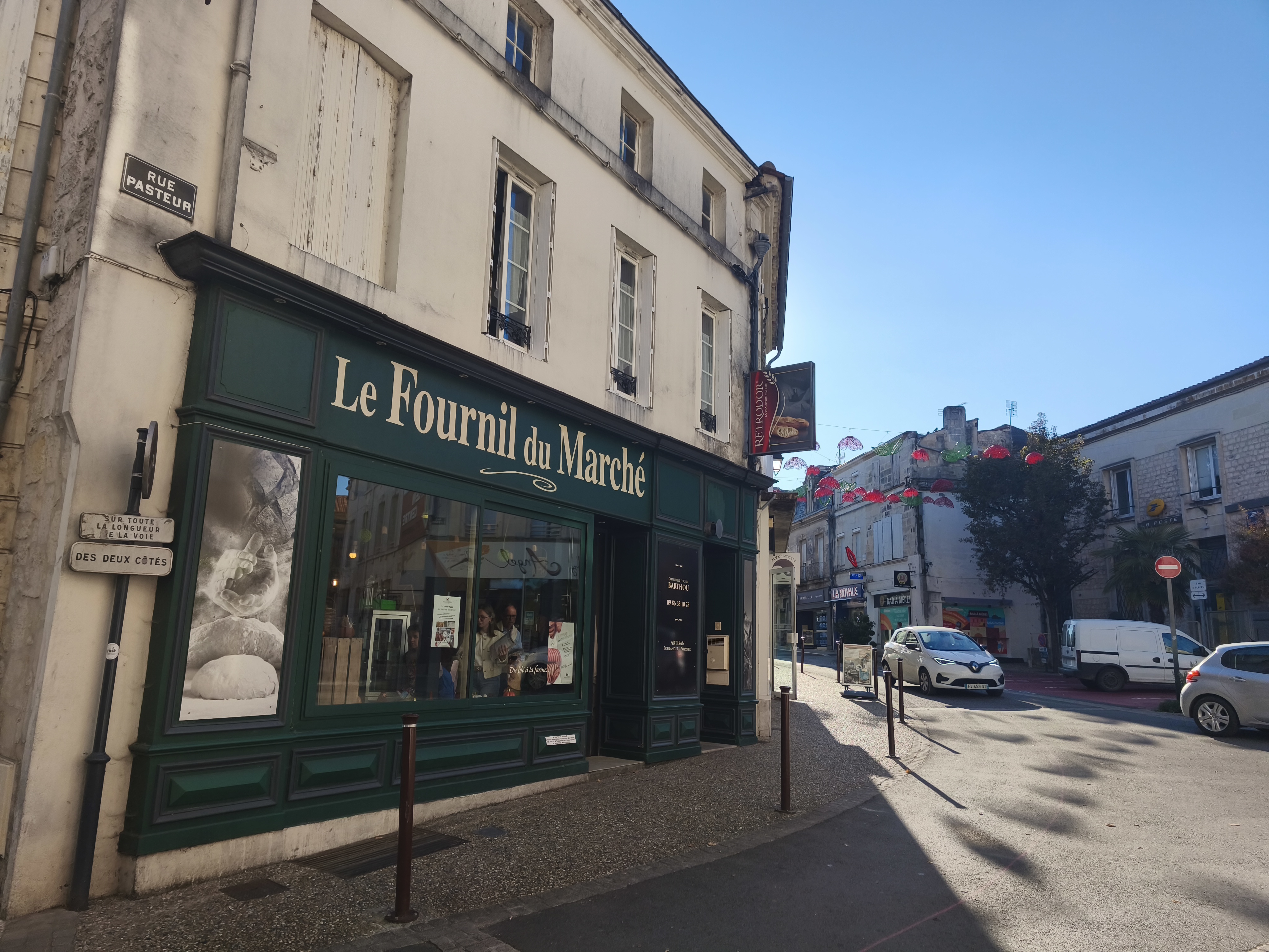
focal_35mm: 23
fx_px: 843
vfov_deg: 58.9
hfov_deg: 73.9
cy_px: 476
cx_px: 634
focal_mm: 5.35
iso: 80
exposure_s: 1/2855
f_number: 1.7
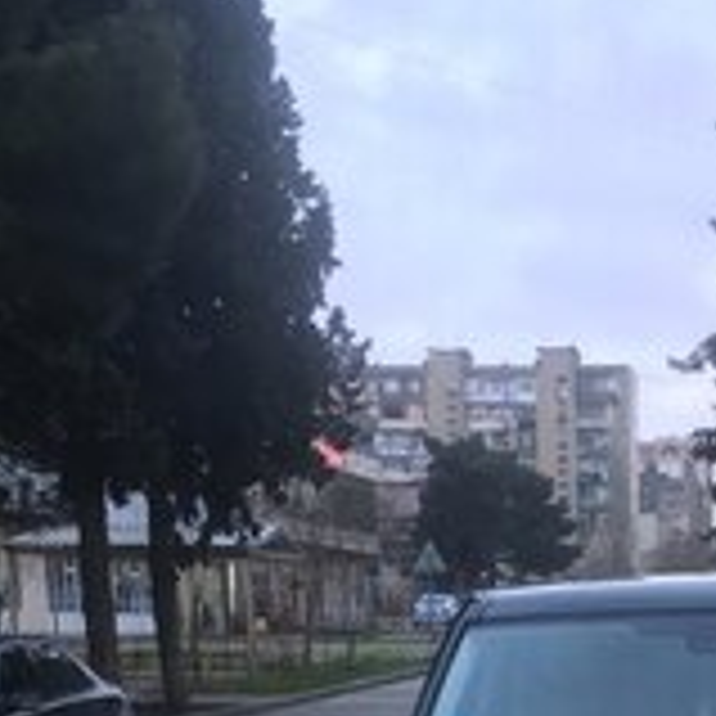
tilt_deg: -9.9
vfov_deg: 19.4
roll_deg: +0.6
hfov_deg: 21.0
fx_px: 1872
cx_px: 689
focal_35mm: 80
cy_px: 1018
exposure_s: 1/33
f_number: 2.2
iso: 100
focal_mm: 4.15
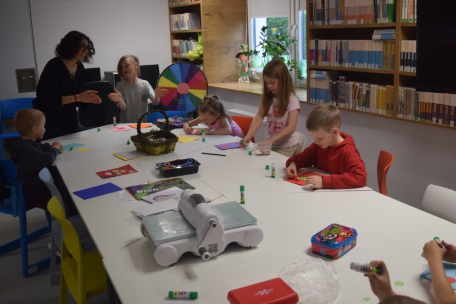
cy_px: 143
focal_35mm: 37
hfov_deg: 51.6
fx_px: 469
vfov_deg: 36.0
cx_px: 266
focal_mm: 20
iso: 400
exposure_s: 1/60
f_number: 4
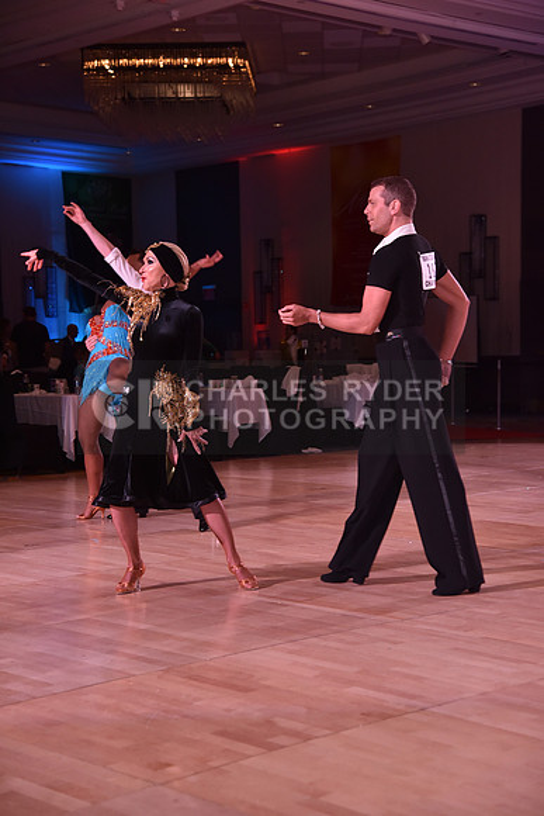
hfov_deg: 21.9
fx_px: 1404
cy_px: 408
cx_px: 272
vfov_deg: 32.4
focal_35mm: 62
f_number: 4.5
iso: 1250
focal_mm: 62
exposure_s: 1/250
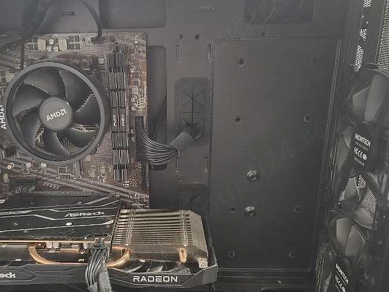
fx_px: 404
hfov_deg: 50.9
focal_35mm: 36
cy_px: 173
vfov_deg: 39.5
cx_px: 147
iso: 2000
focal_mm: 5.4
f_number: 1.8
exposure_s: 1/17.4
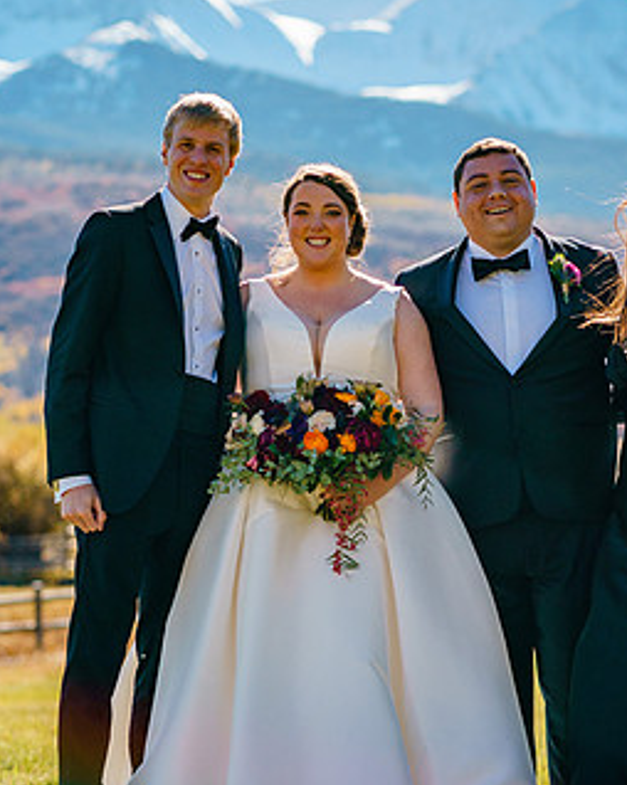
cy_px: 413
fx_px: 3390
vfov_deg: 13.2
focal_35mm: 146
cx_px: 314
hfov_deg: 10.6
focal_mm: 85
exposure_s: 1/5000
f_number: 2.8
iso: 200
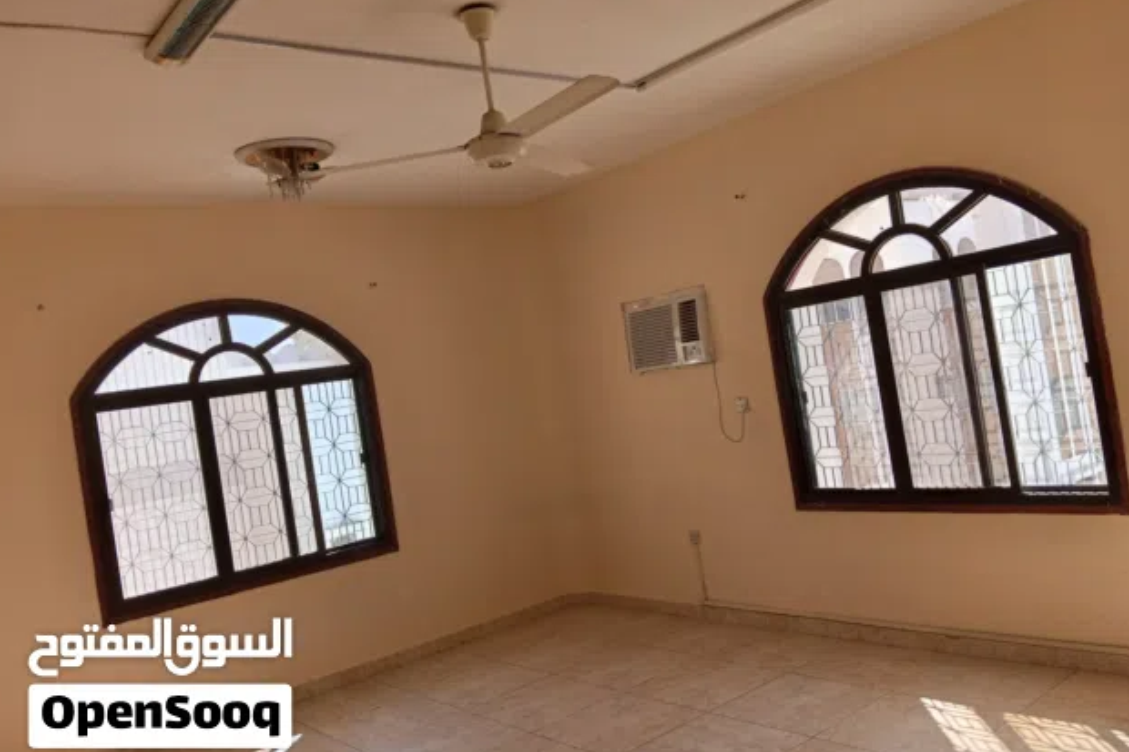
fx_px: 909
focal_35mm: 29
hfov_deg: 63.7
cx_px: 566
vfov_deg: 44.9
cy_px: 355
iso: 50
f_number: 1.8
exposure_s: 1/187
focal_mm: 3.98
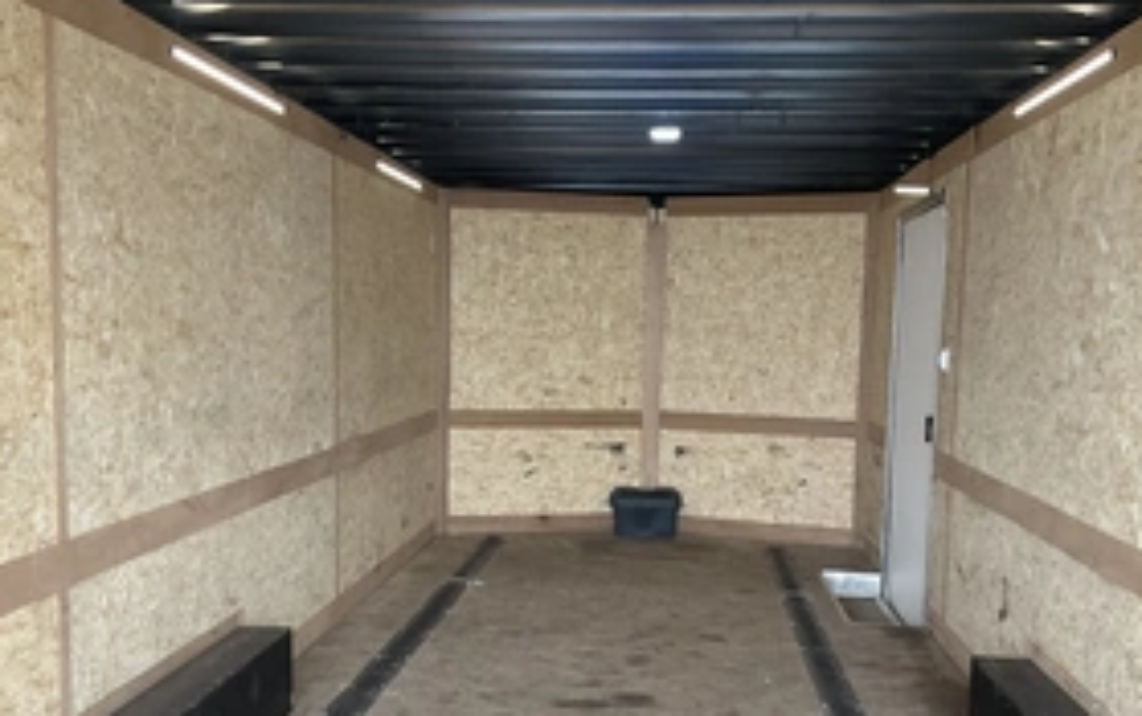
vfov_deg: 29.1
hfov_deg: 45.2
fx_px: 1371
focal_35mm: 44
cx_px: 553
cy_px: 487
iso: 32
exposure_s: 1/122
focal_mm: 3
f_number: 1.8
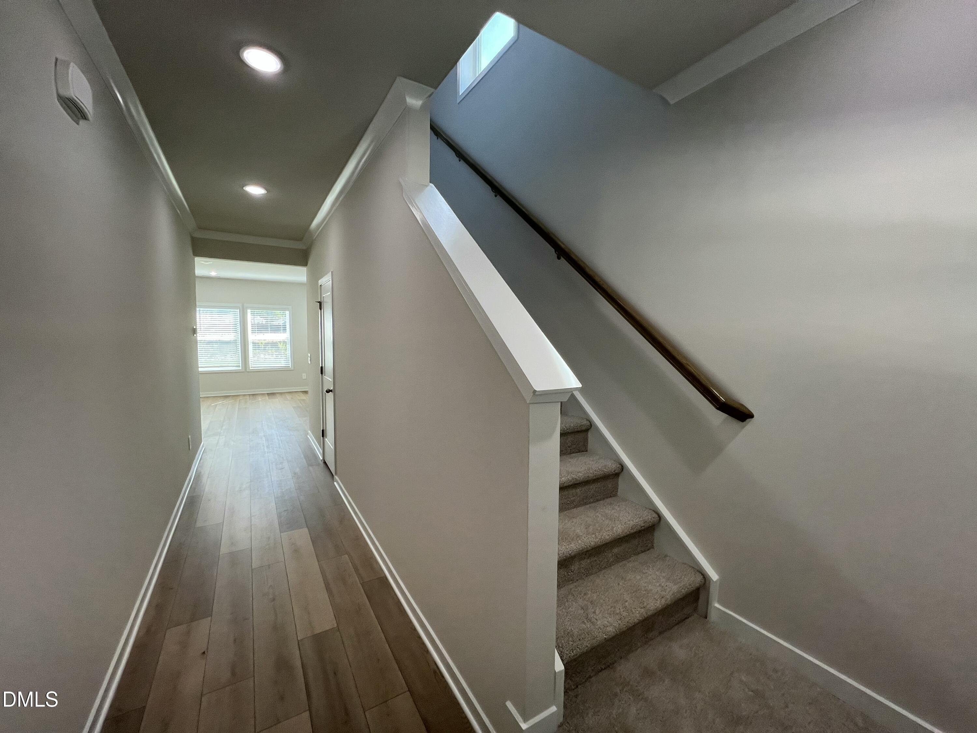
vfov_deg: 89.9
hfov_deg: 106.2
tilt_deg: -3.0
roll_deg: -0.9
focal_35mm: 13
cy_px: 366
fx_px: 367
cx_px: 488
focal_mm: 1.57
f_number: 1.8
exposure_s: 1/120
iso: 100
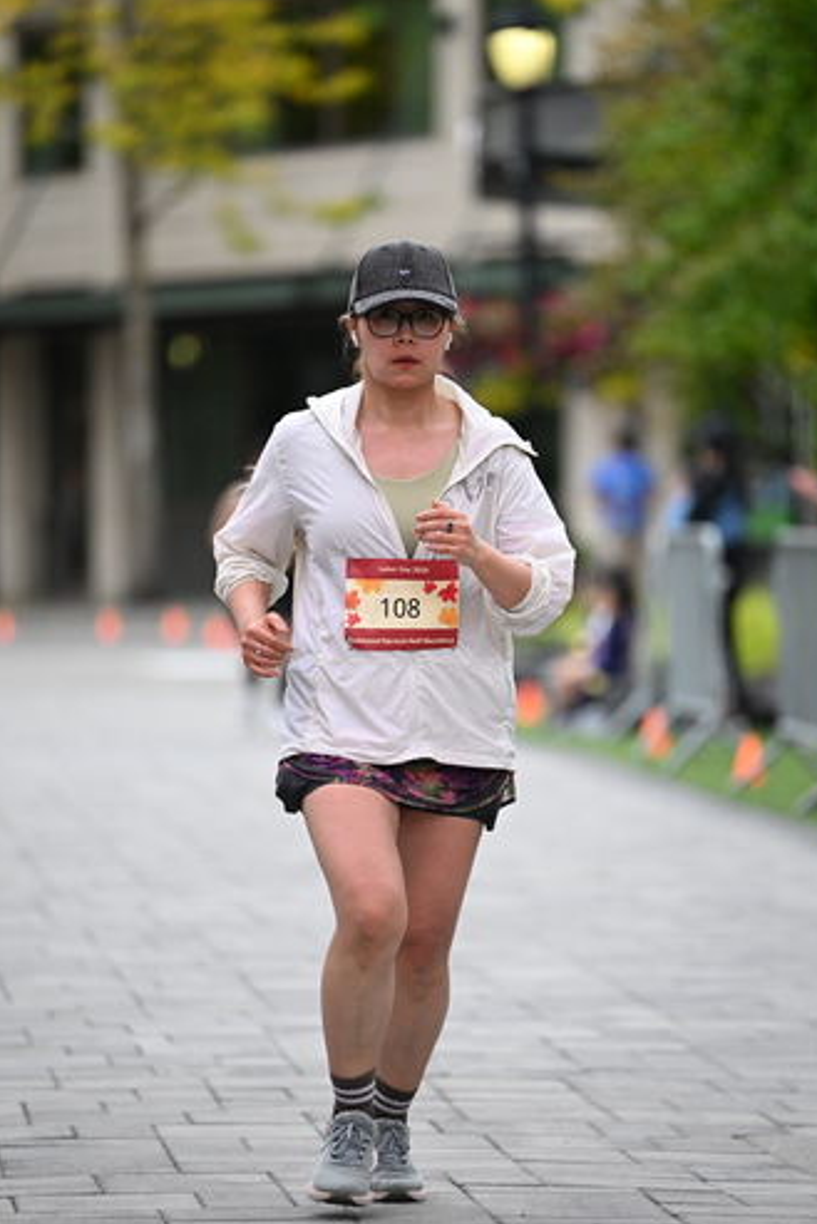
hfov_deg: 6.2
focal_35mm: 223
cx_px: 391
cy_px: 636
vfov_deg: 9.2
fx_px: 7585
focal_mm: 200
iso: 1600
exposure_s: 1/5000
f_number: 2.8
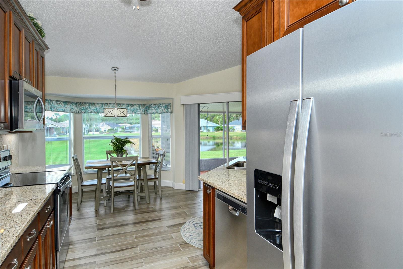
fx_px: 235
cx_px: 202
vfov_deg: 59.5
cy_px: 134
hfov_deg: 81.2
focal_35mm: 21
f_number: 9
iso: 640
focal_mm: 14
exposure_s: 1/250
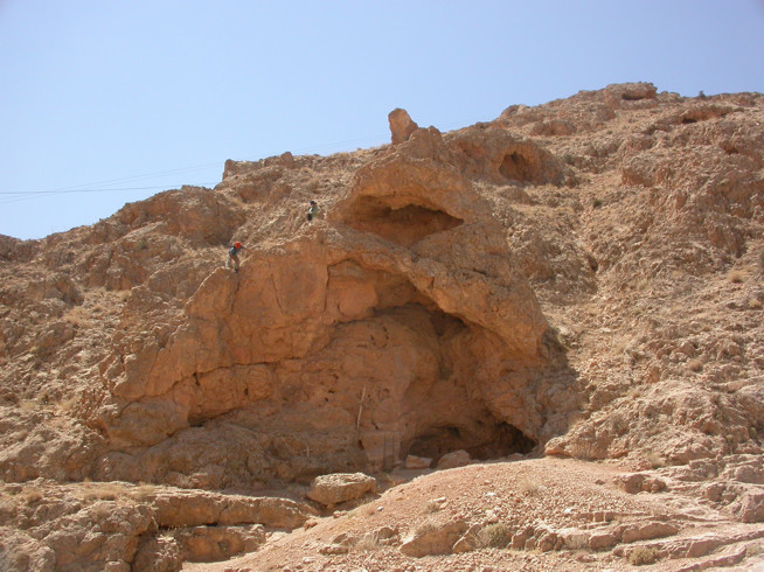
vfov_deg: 37.7
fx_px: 838
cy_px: 286
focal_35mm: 38
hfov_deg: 49.0
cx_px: 382
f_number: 6.7
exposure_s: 1/313
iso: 100
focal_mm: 7.85
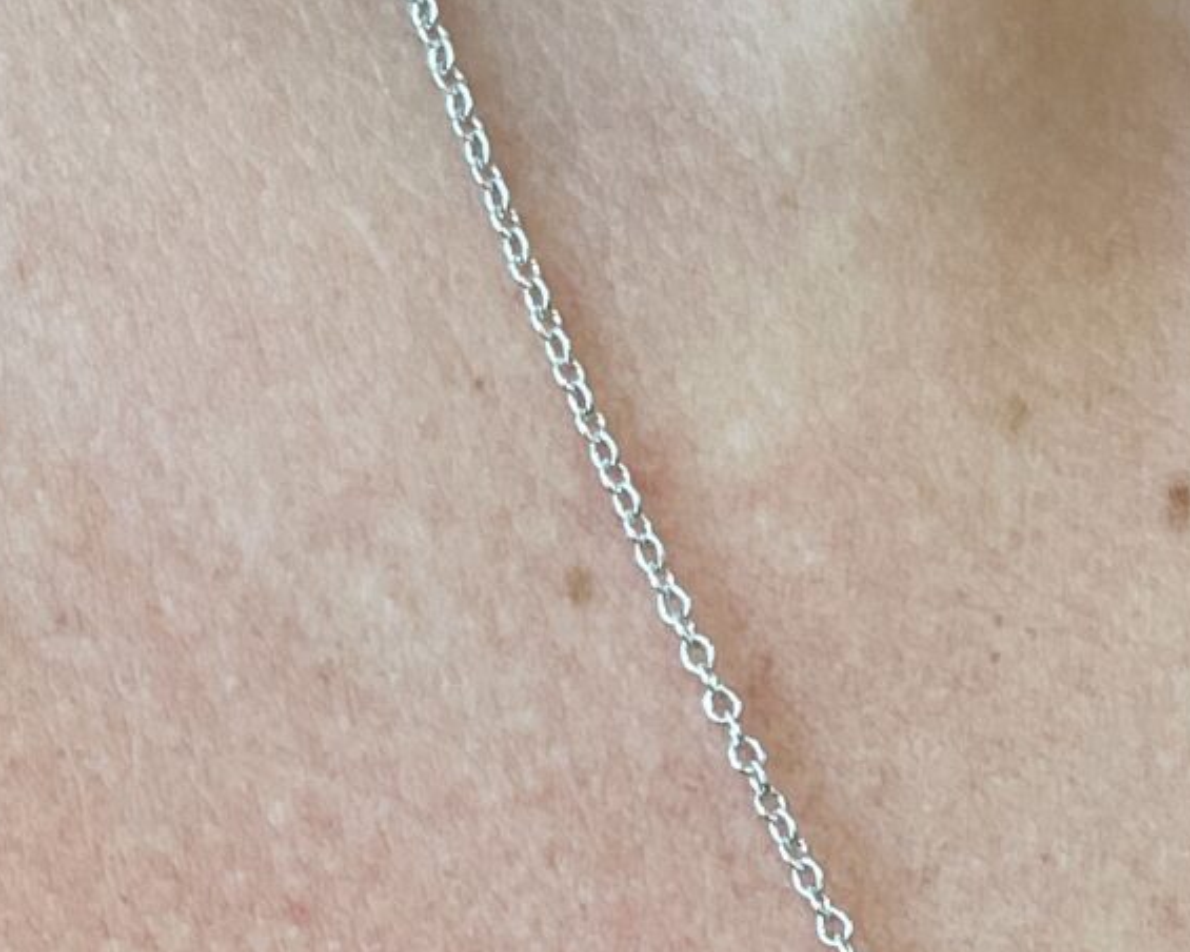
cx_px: 1422
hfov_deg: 16.1
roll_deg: -2.6
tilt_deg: -36.6
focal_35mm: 115
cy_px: 1106
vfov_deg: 13.1
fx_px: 4050
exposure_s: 1/120
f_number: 1.6
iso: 100
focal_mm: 4.2
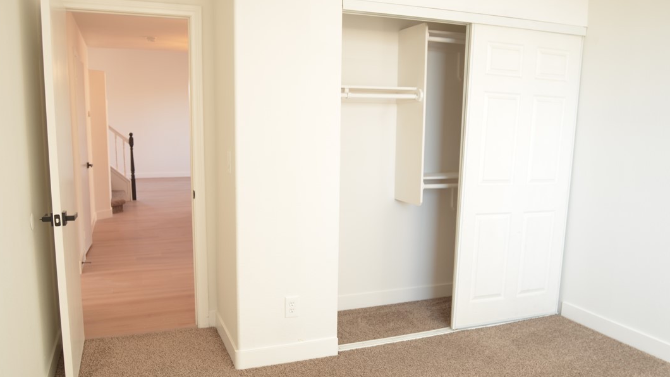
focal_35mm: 29
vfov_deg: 40.1
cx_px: 337
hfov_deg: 66.1
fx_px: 515
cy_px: 202
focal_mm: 18
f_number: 3.5
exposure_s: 1/30
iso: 200
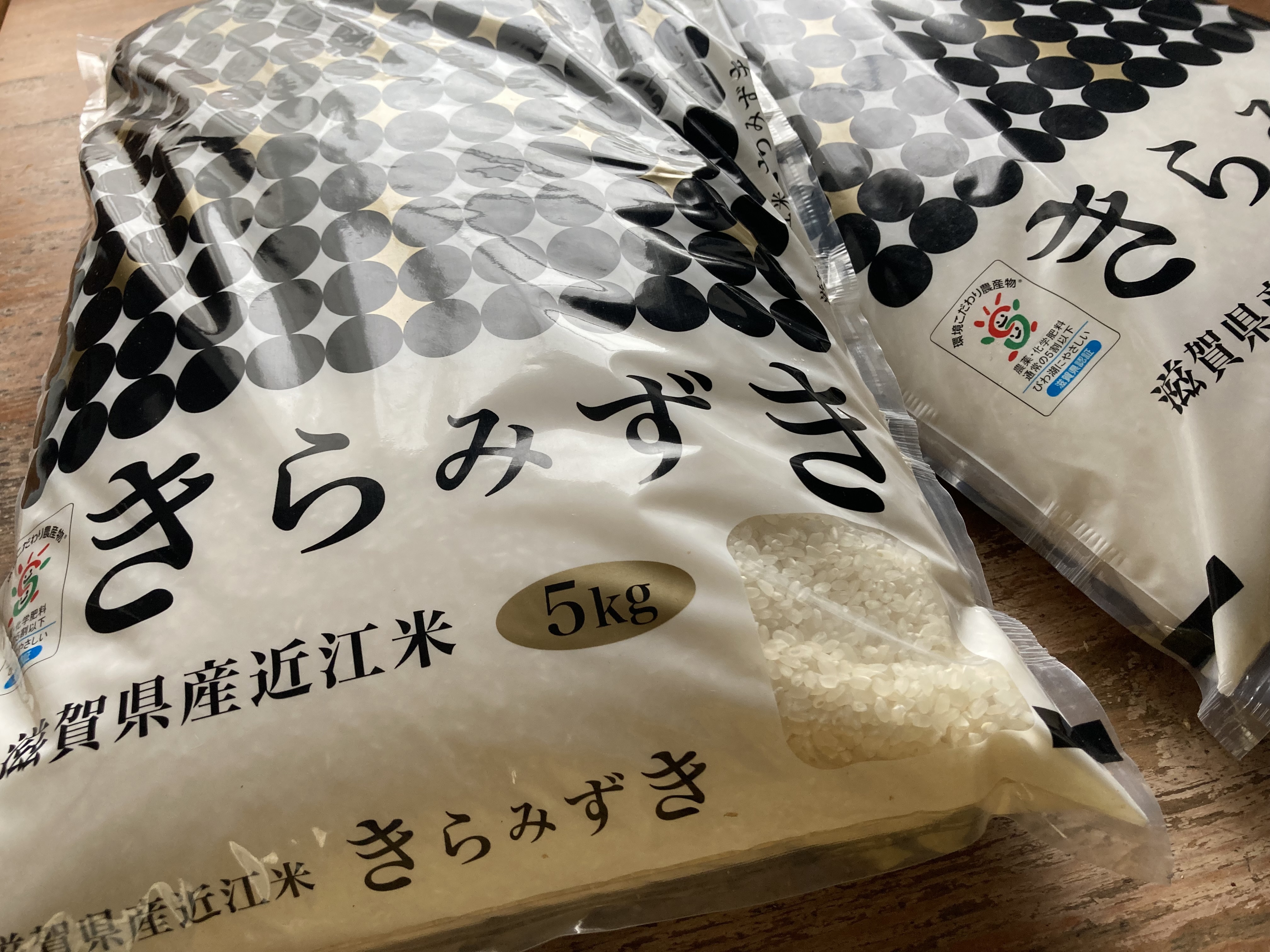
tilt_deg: -47.4
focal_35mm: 28
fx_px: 1027
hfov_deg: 63.4
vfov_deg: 49.7
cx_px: 635
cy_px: 476
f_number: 1.8
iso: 80
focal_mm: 3.99
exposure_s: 1/90
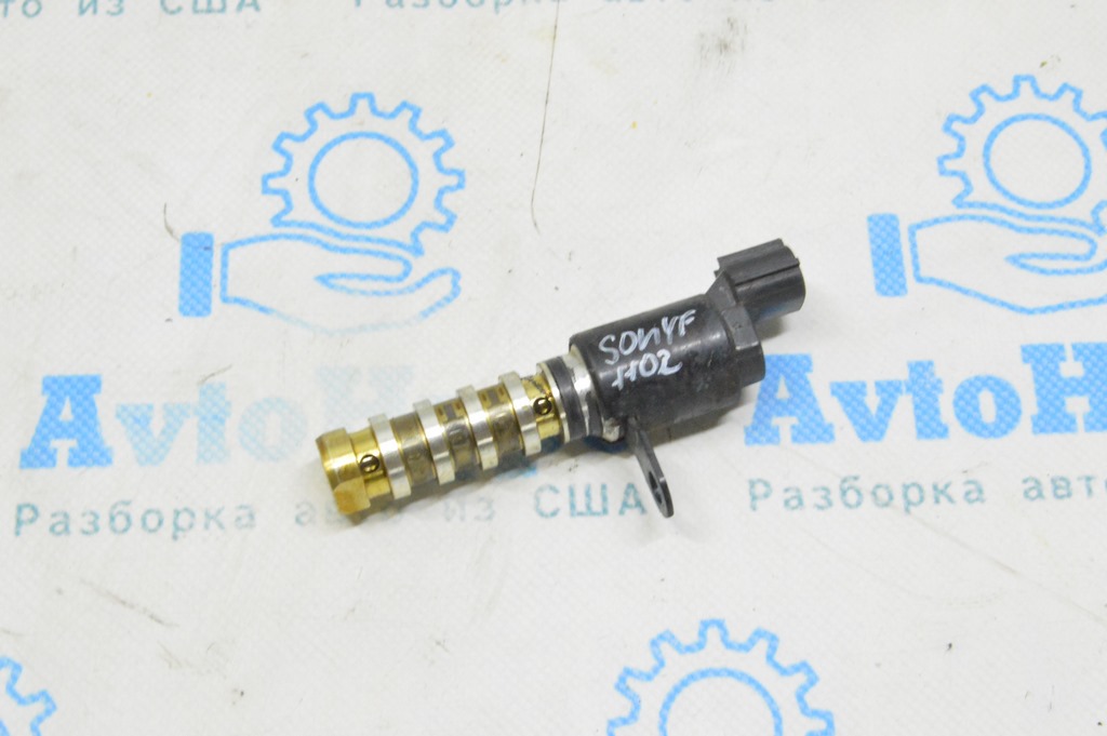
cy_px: 368
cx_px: 554
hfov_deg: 31.9
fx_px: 1936
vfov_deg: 21.5
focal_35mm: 63
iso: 6400
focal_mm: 42
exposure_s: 1/15
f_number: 20
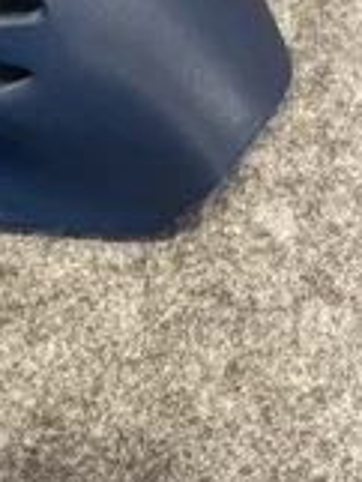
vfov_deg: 27.9
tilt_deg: -73.7
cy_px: -75
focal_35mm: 62
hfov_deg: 22.3
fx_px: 863
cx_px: -42
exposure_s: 1/50
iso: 100
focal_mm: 5.1
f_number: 1.6
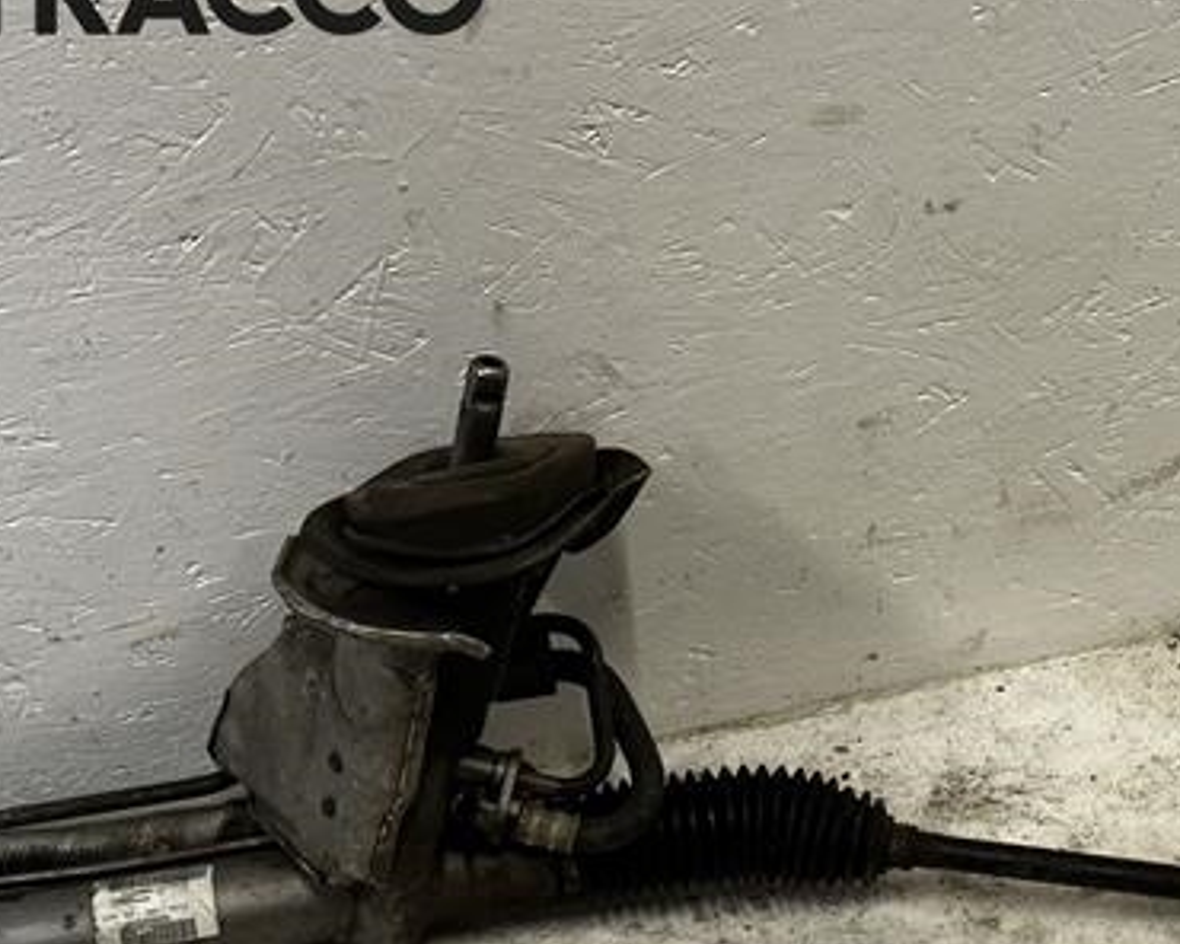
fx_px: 2829
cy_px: 692
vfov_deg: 18.8
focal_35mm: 81
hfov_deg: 23.3
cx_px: 893
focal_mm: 6.86
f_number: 1.78
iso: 80
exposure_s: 1/50
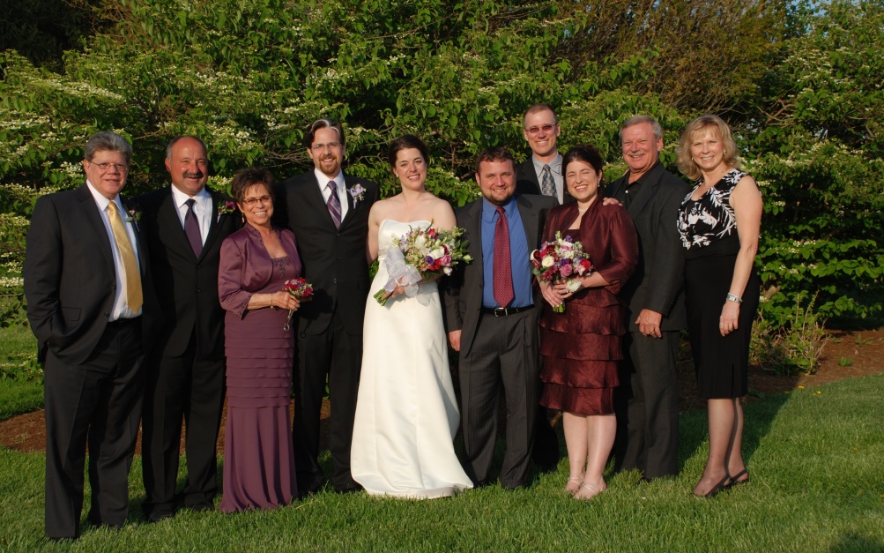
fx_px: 1205
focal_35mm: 50
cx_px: 435
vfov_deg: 25.8
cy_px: 276
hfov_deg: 40.3
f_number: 7.1
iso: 100
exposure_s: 1/200
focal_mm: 32
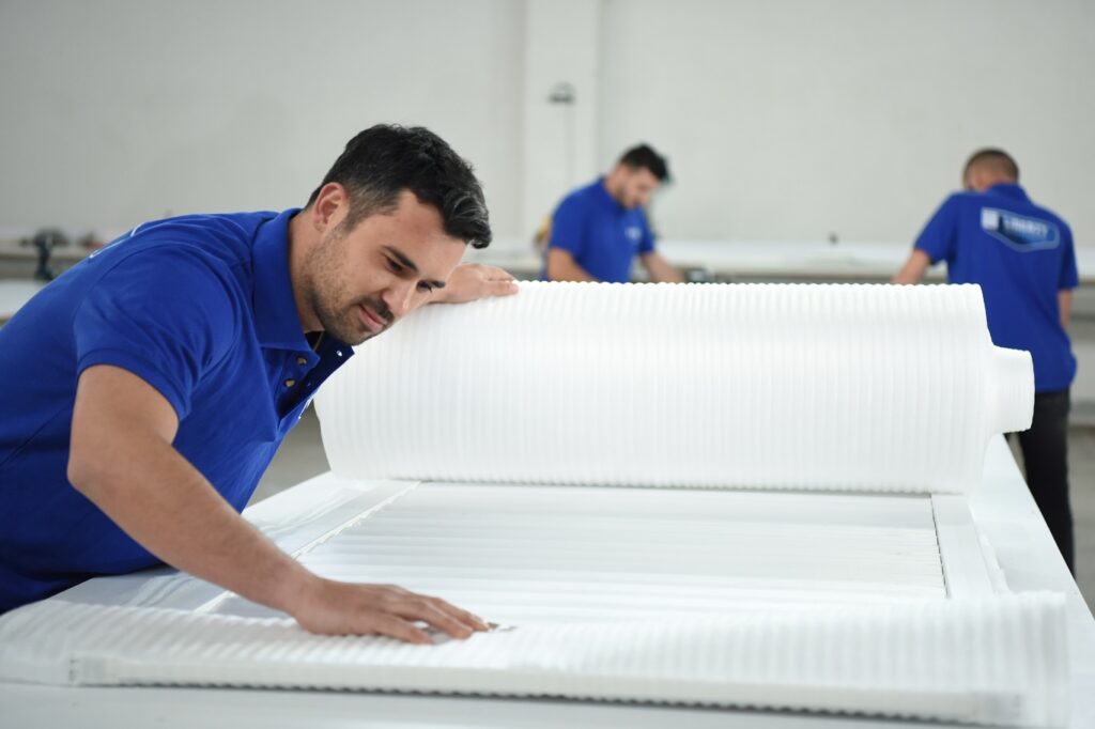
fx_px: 2128
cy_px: 364
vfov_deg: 19.4
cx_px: 548
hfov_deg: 28.9
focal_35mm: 70
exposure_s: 1/160
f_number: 2.8
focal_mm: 70
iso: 1600
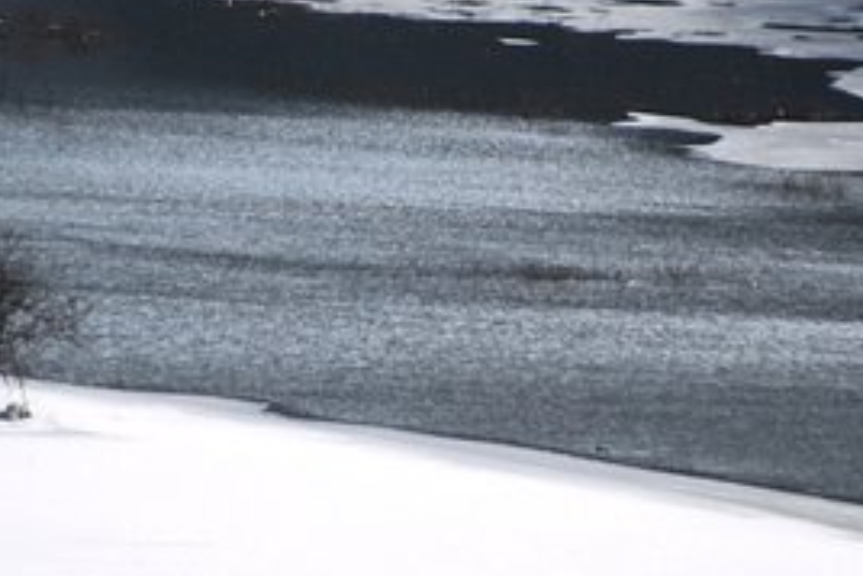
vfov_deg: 1.6
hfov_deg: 2.4
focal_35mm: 859
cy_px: 146
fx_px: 20602
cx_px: 512
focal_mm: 300
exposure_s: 1/2000
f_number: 6.3
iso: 500
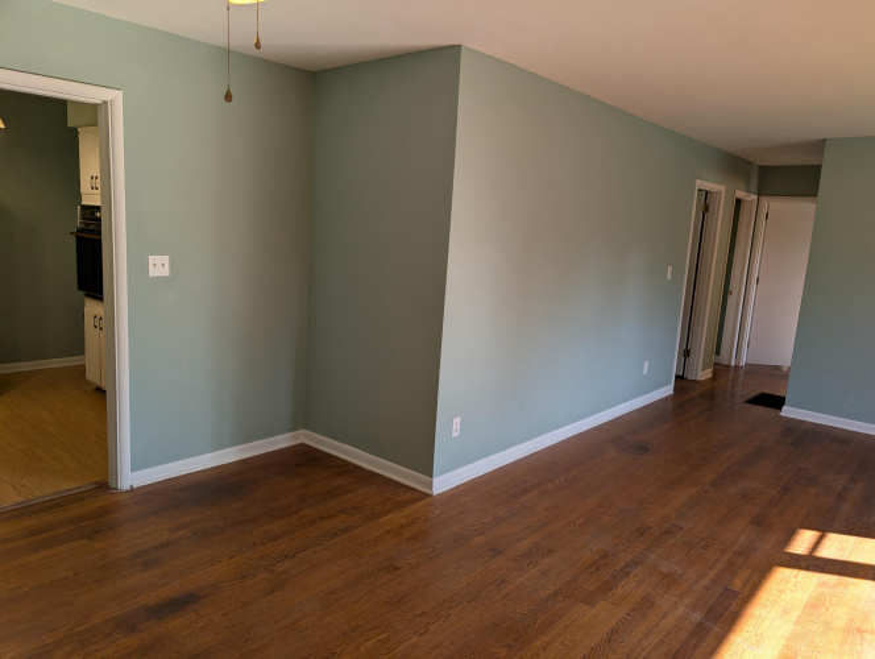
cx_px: 438
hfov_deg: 71.5
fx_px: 608
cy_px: 330
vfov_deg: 56.9
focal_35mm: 24
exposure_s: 1/120
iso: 33
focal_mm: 6.9
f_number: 1.68
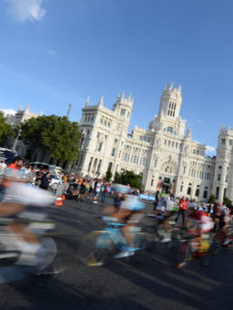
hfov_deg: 62.6
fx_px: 188
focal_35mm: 21
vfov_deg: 79.0
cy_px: 154
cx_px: 146
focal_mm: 14
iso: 200
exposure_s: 1/40
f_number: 22
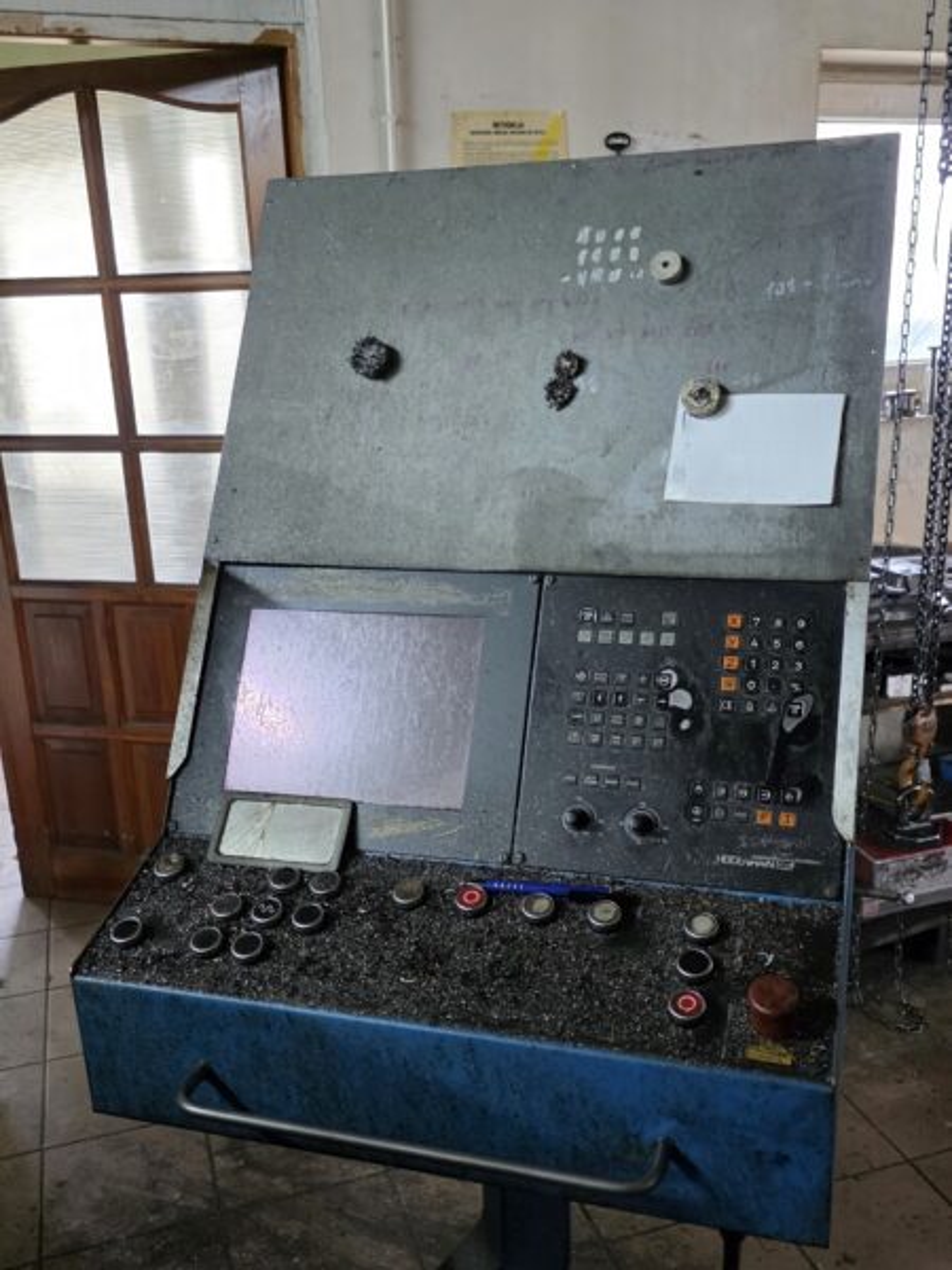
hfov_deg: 58.9
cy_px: 635
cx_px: 476
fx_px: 843
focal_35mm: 23
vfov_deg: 73.9
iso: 1000
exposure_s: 1/100
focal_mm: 6.3
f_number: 1.7
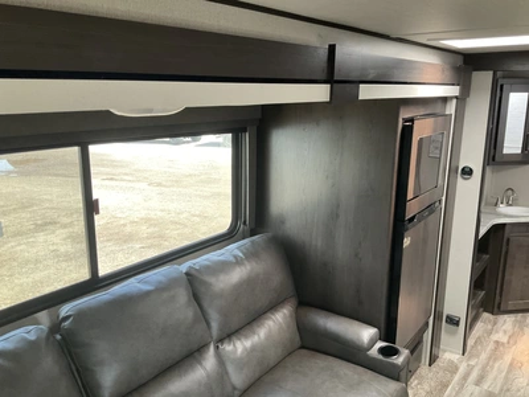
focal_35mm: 29
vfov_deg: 48.2
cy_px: 198
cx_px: 264
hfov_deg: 61.7
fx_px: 443
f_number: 1.8
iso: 64
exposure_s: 1/66
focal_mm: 3
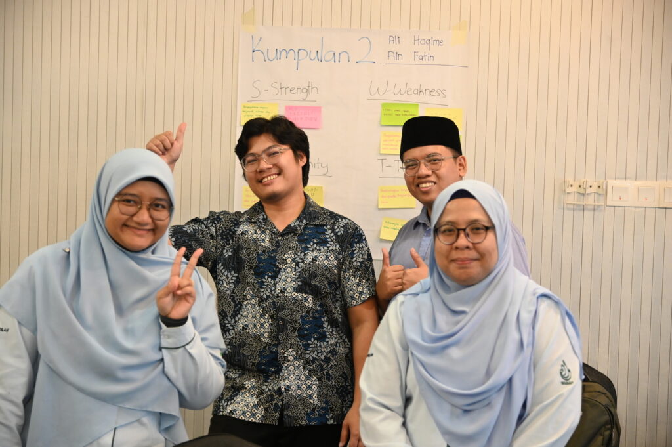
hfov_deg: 27.0
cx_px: 336
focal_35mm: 75
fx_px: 1399
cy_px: 224
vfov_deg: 18.2
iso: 4000
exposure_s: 1/160
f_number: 4
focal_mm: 75
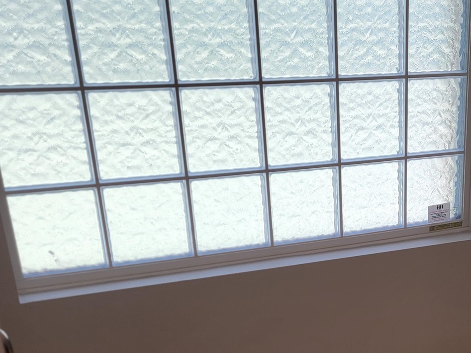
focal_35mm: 59
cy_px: 396
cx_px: 416
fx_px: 803
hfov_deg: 31.3
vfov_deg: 23.2
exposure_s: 1/120
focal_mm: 6.7
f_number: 1.8
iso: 20
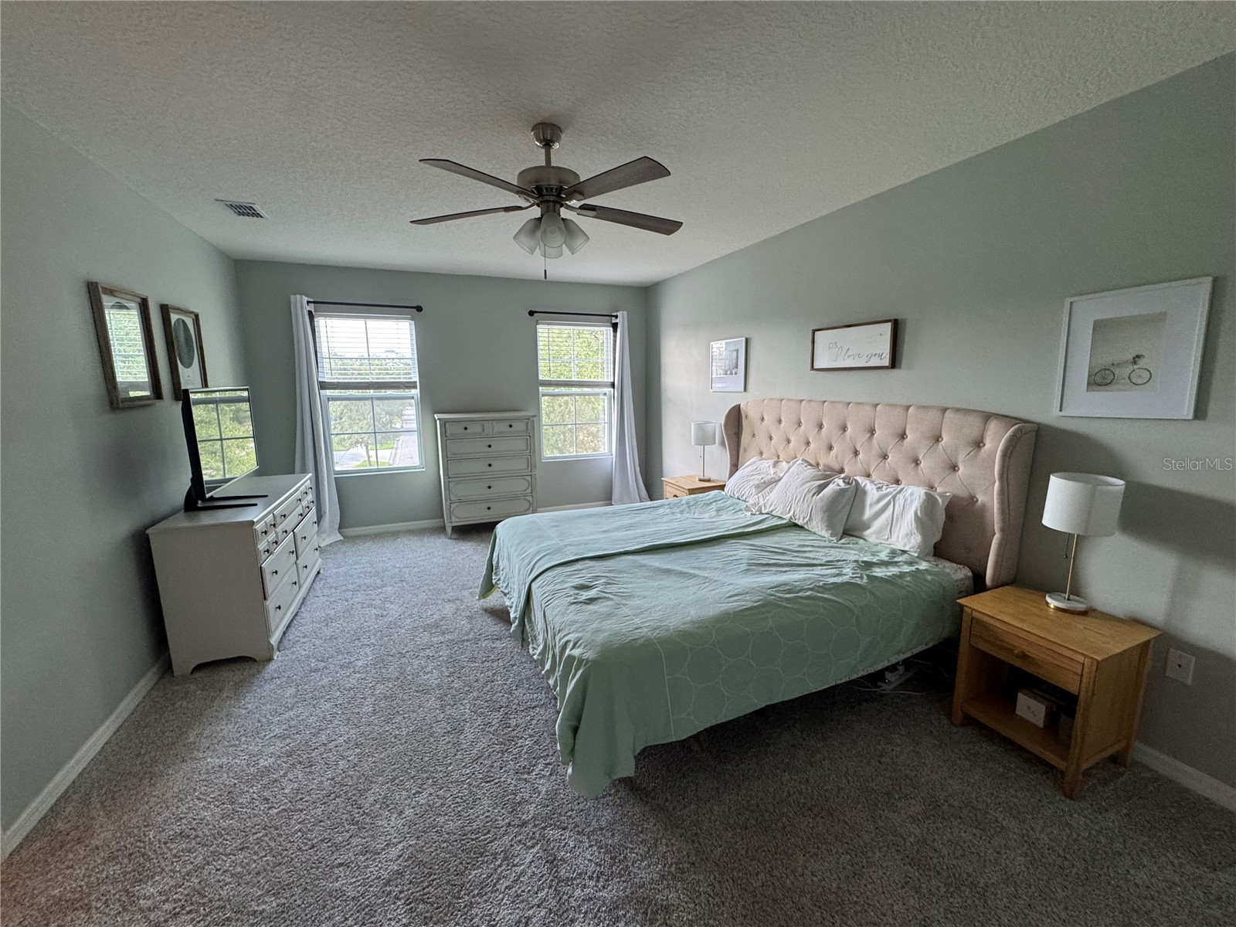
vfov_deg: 85.7
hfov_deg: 102.1
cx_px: 618
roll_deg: +0.6
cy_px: 464
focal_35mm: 14
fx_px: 500
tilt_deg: -9.6
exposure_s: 1/120
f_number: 2.2
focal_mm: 2.22
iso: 250
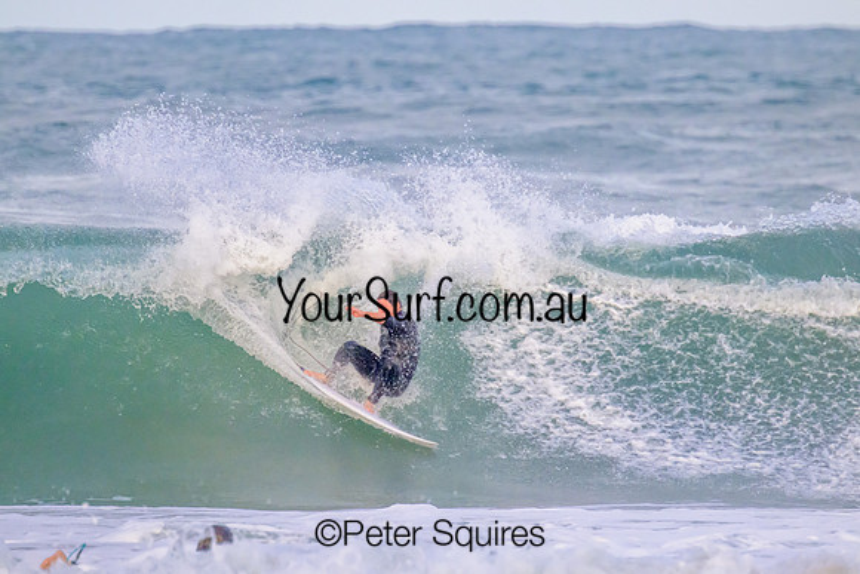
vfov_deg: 1.6
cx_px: 430
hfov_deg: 2.5
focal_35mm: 835
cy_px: 287
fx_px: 19959
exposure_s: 1/2000
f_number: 11
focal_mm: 800
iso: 4500
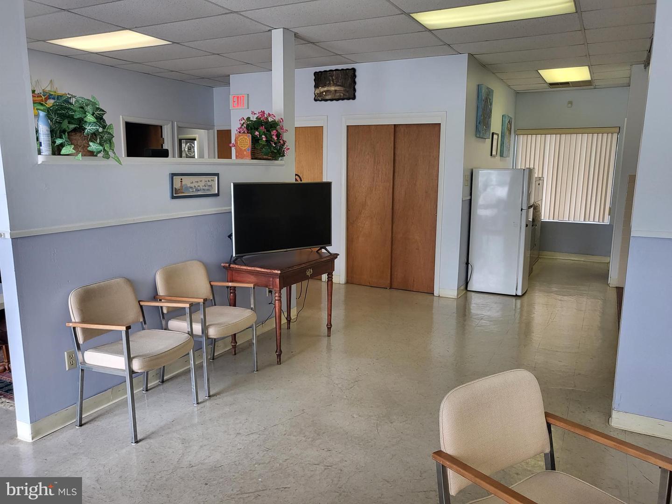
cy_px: 252
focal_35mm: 26
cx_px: 336
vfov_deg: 53.1
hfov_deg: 67.3
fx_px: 505
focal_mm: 4.25
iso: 160
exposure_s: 1/120
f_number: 1.8
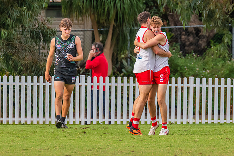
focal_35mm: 955
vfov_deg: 1.4
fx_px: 6211
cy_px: 71
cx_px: 171
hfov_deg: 2.2
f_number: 6.3
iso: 800
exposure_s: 1/1600
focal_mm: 420
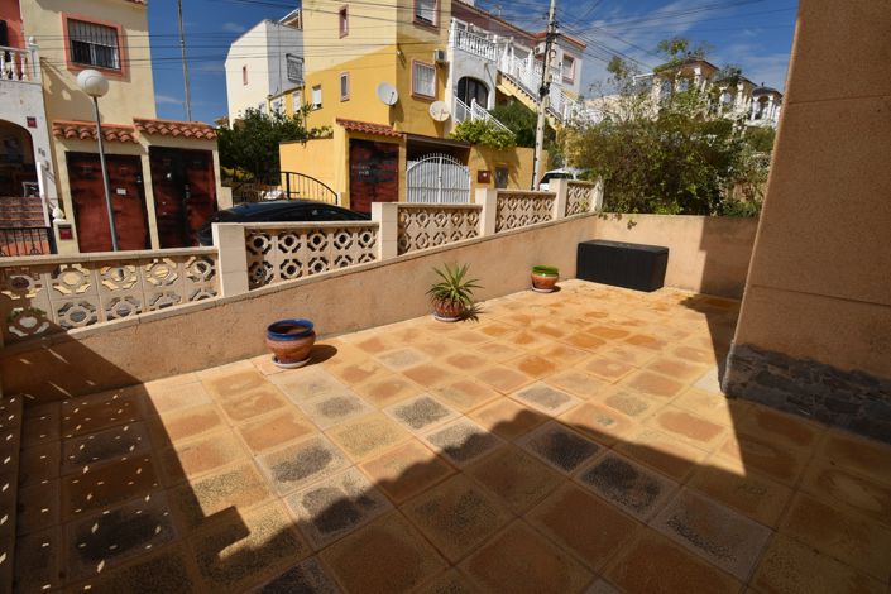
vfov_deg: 72.1
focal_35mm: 16
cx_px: 446
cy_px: 297
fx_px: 408
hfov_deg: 95.0
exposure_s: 1/400
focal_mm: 11
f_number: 10
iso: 100
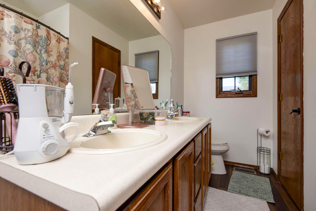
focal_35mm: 16
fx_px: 140
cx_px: 158
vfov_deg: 73.8
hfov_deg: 96.7
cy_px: 106
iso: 200
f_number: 6.3
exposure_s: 1/125
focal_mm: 16
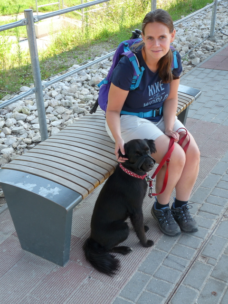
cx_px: 114
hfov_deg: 31.5
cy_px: 152
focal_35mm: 46
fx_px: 404
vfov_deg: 41.2
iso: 100
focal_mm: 8.2
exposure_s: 1/125
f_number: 3.6
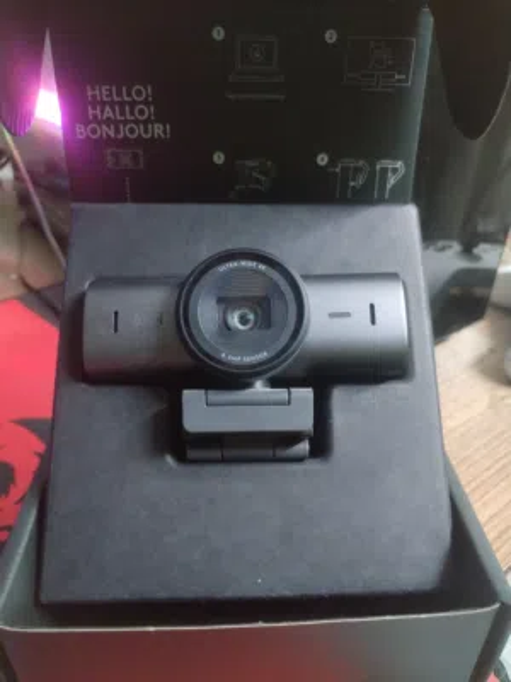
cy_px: 341
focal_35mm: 29
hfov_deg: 48.2
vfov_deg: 61.7
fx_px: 571
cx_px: 256
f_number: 1.8
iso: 1513
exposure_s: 1/16.7
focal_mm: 4.75
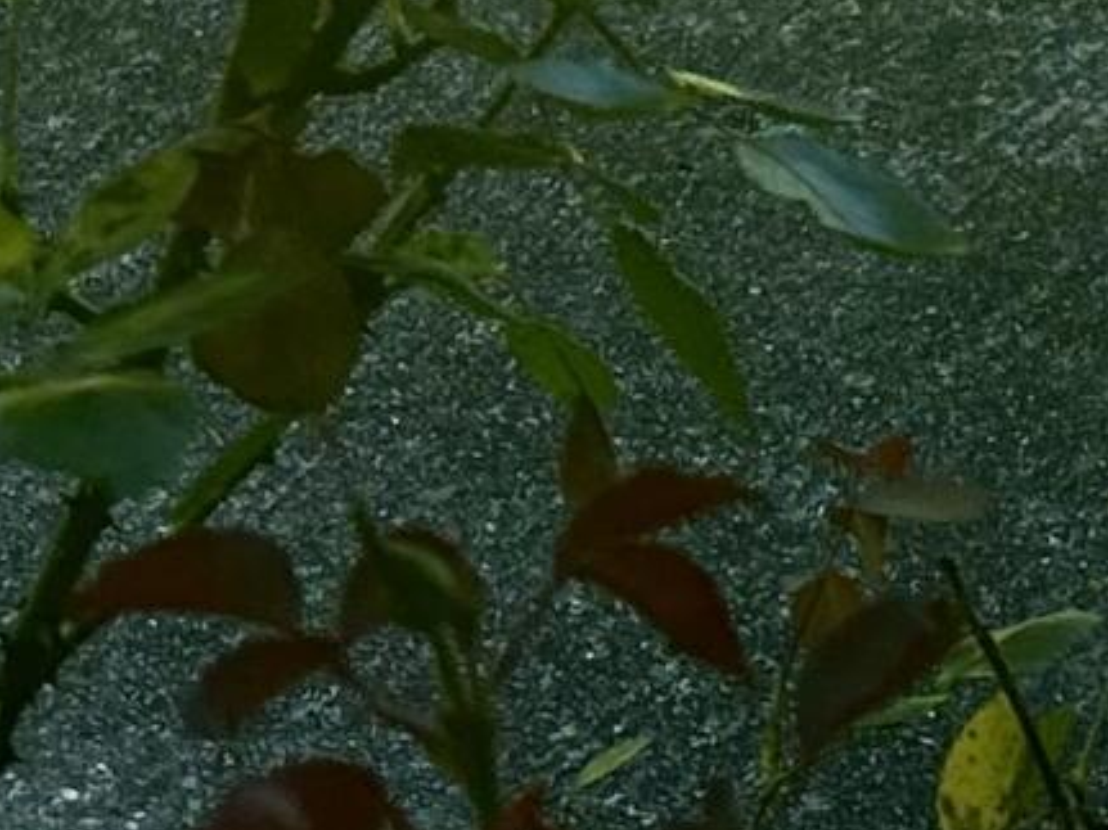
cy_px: -1853
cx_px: 1324
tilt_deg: -6.7
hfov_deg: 11.6
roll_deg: +0.3
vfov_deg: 7.5
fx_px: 5344
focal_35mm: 167
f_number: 1.78
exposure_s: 1/2299
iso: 80
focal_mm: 6.86
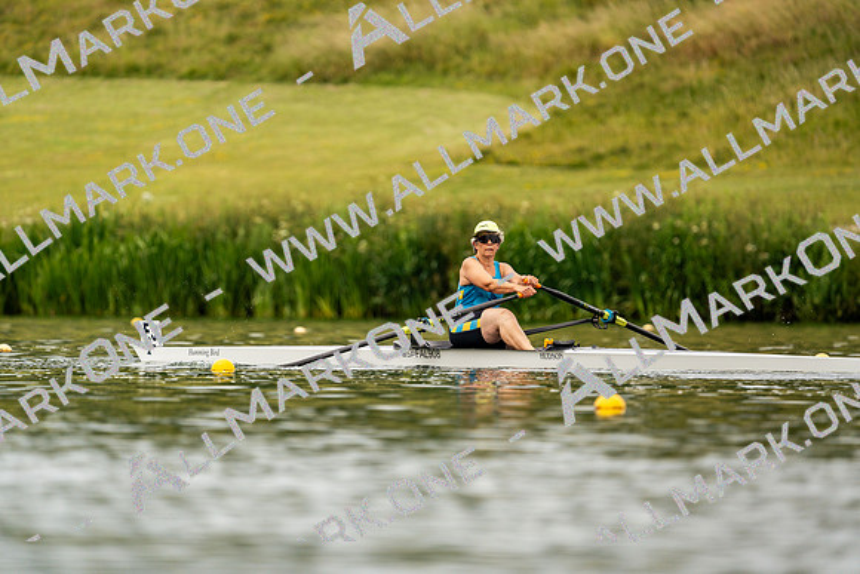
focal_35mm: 600
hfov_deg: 3.4
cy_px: 287
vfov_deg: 2.3
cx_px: 430
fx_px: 14336
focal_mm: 600
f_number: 6.3
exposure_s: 1/2000
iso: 400
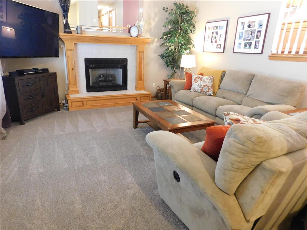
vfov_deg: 58.9
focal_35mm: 23
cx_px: 154
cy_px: 115
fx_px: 204
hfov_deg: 73.9
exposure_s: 1/8
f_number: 3
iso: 560
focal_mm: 4
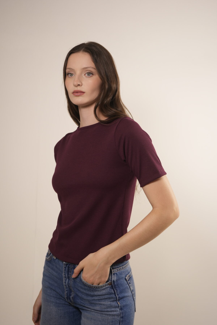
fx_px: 452
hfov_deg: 27.0
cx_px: 108
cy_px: 162
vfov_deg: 39.6
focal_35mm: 50
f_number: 3.5
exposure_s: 1/125
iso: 640
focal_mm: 50
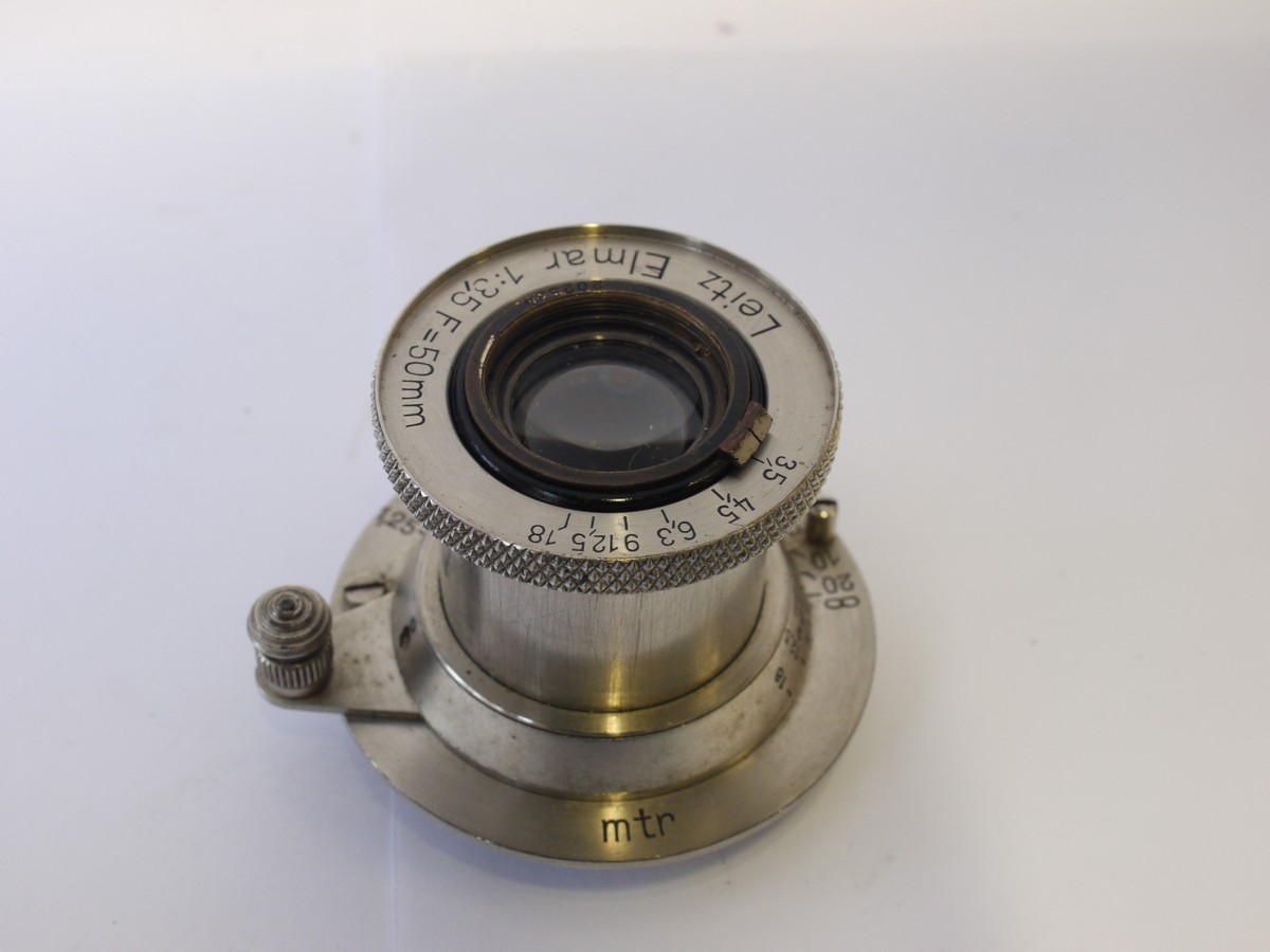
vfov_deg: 24.4
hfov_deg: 32.2
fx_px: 2201
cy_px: 476
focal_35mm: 60
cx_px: 635
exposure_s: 1/10
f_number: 10
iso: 400
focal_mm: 30
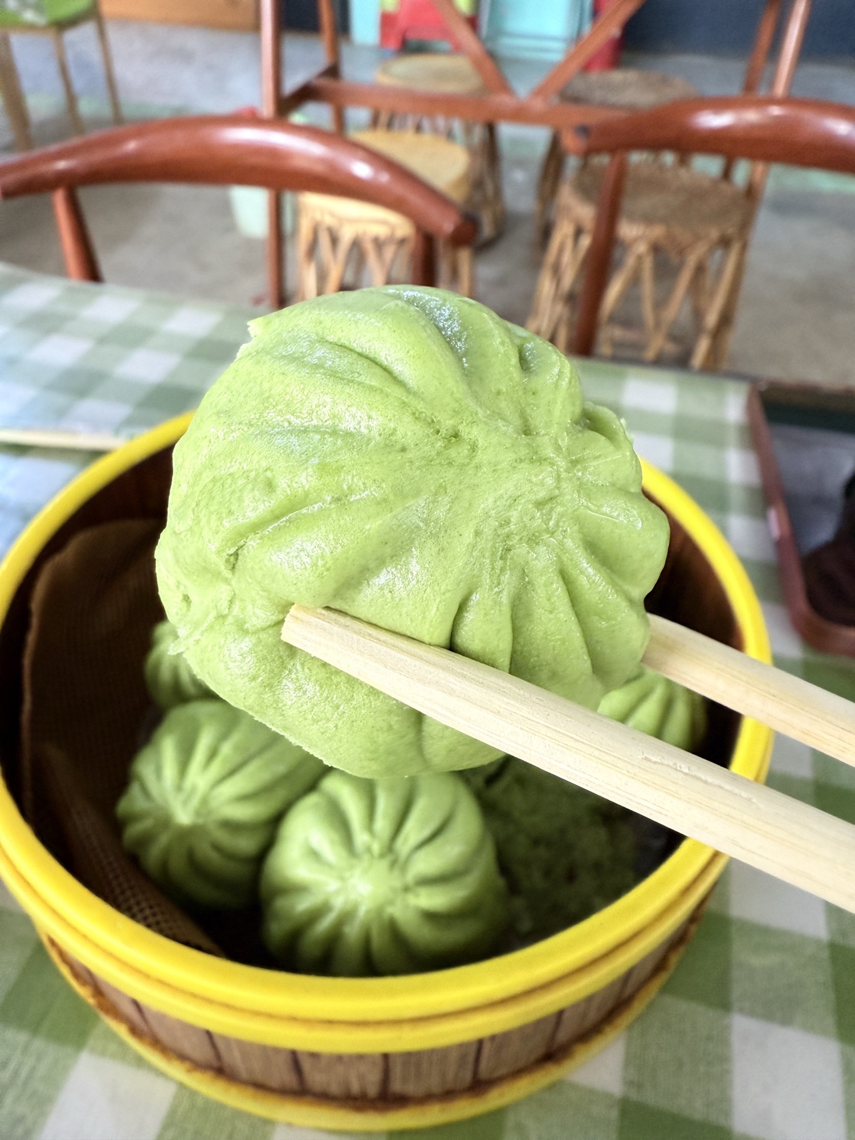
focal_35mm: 24
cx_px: 428
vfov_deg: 71.6
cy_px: 570
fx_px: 790
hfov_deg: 56.8
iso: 400
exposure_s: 1/60
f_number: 2.2
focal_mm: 2.22
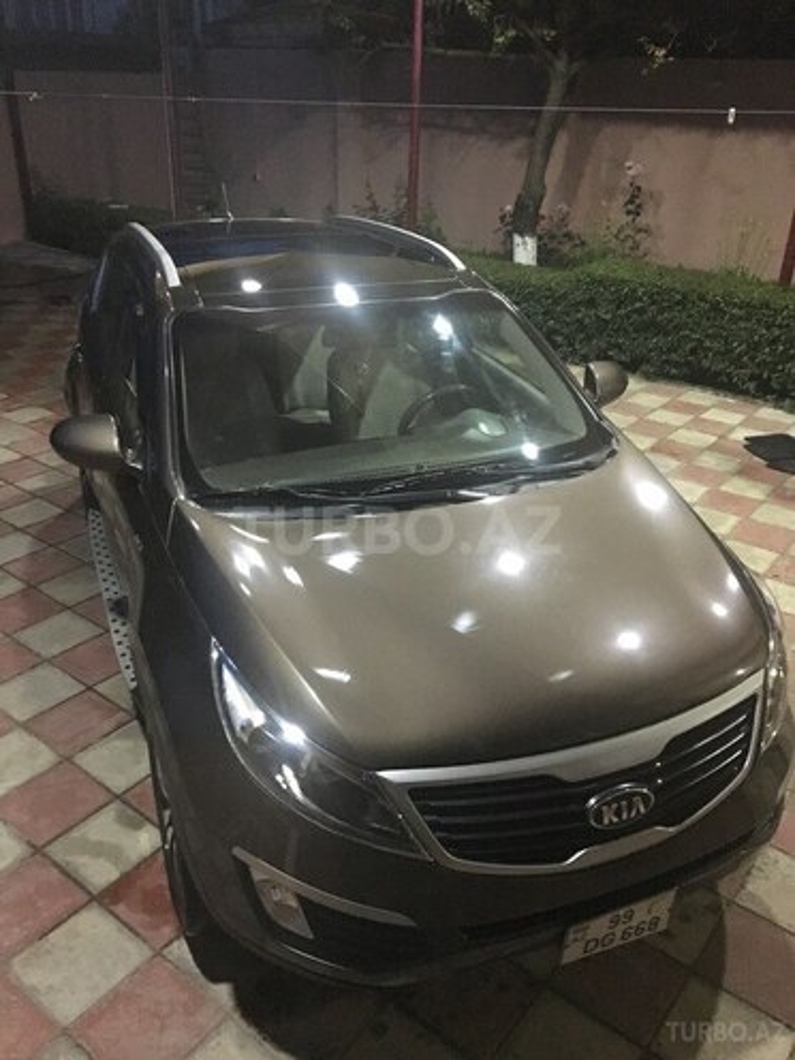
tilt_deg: -27.8
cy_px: 530
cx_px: 398
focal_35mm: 29
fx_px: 888
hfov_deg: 48.2
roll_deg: -2.6
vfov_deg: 61.7
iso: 640
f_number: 2.2
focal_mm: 4.15
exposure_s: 1/17
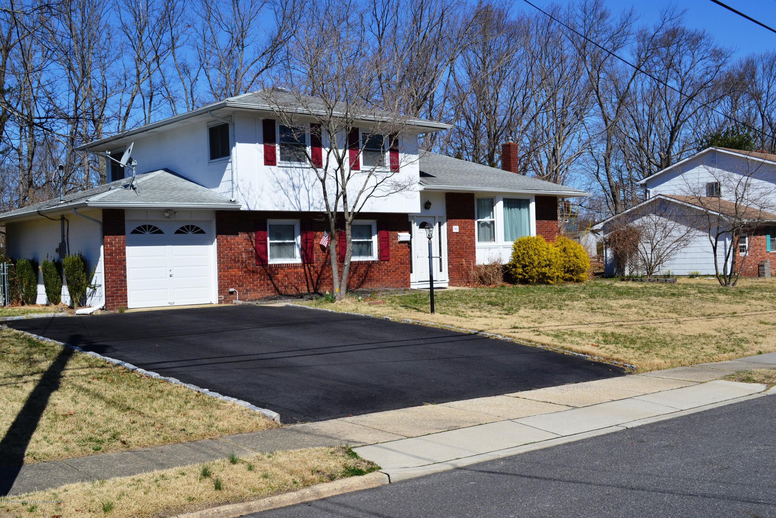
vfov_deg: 34.2
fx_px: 841
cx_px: 388
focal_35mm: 39
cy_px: 259
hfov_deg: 49.6
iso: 100
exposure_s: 1/320
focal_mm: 26
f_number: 9
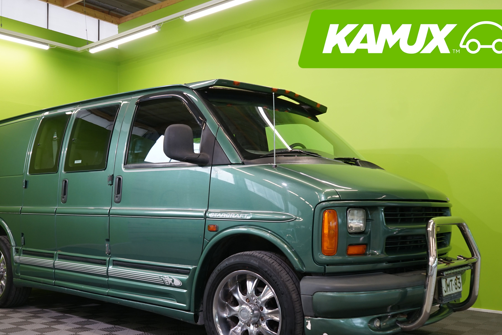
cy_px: 215
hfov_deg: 50.5
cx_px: 213
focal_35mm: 38
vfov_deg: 34.8
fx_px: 530
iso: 400
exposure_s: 1/30
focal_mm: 28
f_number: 5.6
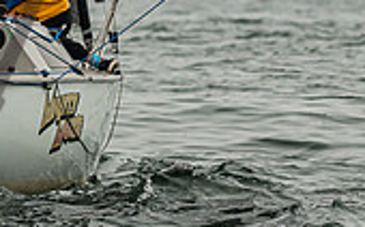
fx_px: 7744
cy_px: -75
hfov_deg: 2.7
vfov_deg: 1.7
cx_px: -96
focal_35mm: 779
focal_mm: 175
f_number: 4.8
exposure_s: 1/4000
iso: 220
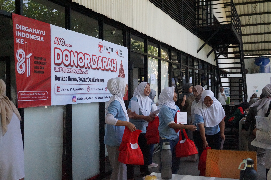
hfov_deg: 46.4
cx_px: 136
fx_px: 316
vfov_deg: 31.8
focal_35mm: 42
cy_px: 90
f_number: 5.6
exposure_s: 1/4000
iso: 6400
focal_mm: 28
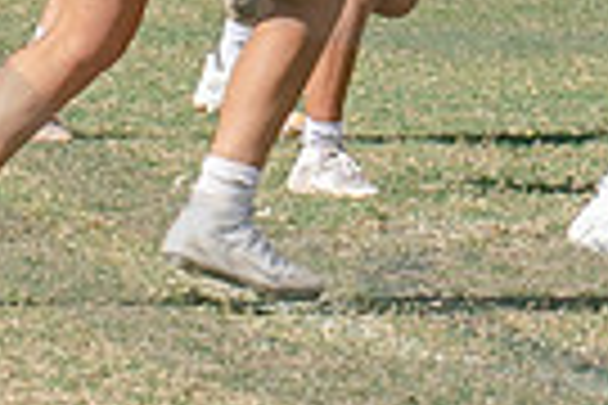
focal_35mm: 970
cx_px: 1195
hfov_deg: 2.1
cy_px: -91
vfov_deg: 1.4
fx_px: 16381
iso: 250
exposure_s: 1/1000
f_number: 5.6
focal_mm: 70
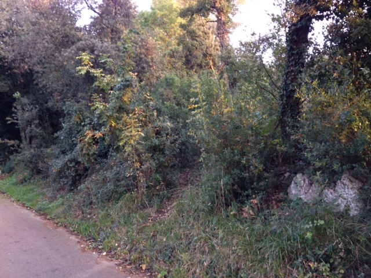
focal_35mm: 35
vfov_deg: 40.7
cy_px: 139
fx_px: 375
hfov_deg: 52.6
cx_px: 186
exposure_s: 1/20
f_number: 2.4
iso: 64
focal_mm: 4.28
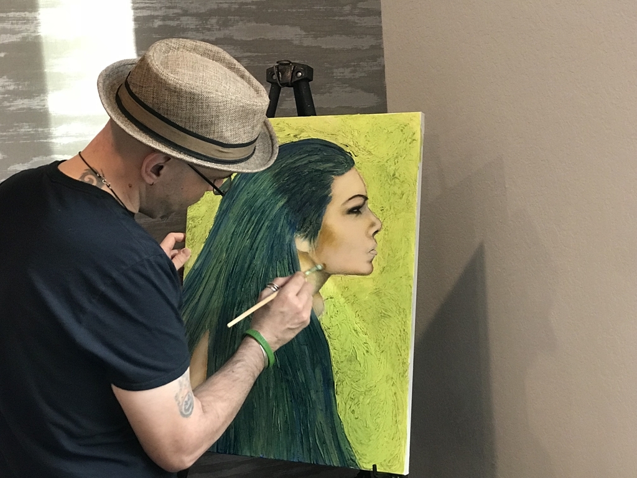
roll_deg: +3.6
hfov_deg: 33.8
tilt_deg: -7.7
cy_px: 239
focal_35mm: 57
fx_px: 1049
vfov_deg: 25.7
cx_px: 318
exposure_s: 1/60
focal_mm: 6.6
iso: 320
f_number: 2.8
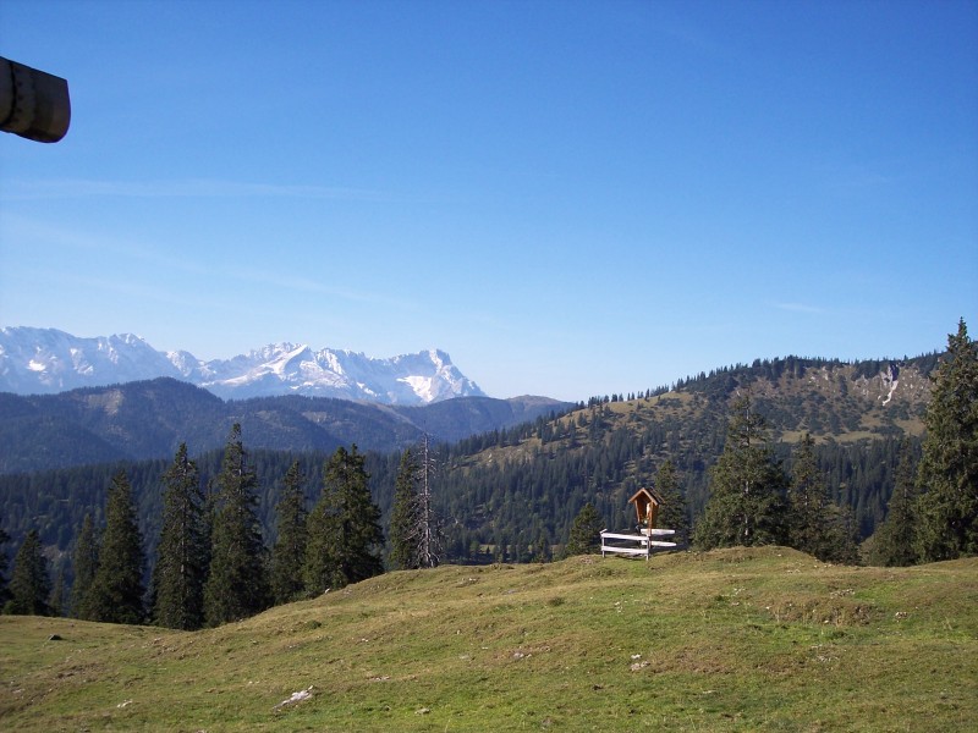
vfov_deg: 36.8
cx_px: 489
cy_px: 366
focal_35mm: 39
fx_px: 1102
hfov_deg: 47.9
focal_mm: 8
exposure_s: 1/500
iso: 100
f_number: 4
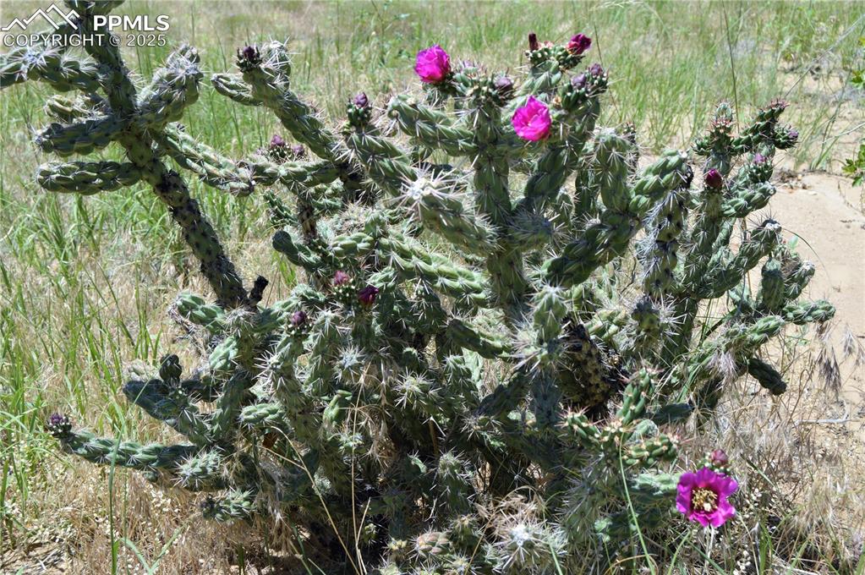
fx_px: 1008
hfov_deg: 46.4
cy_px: 288
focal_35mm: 42
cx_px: 432
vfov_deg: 31.8
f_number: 7.1
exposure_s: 1/200
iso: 100
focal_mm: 28
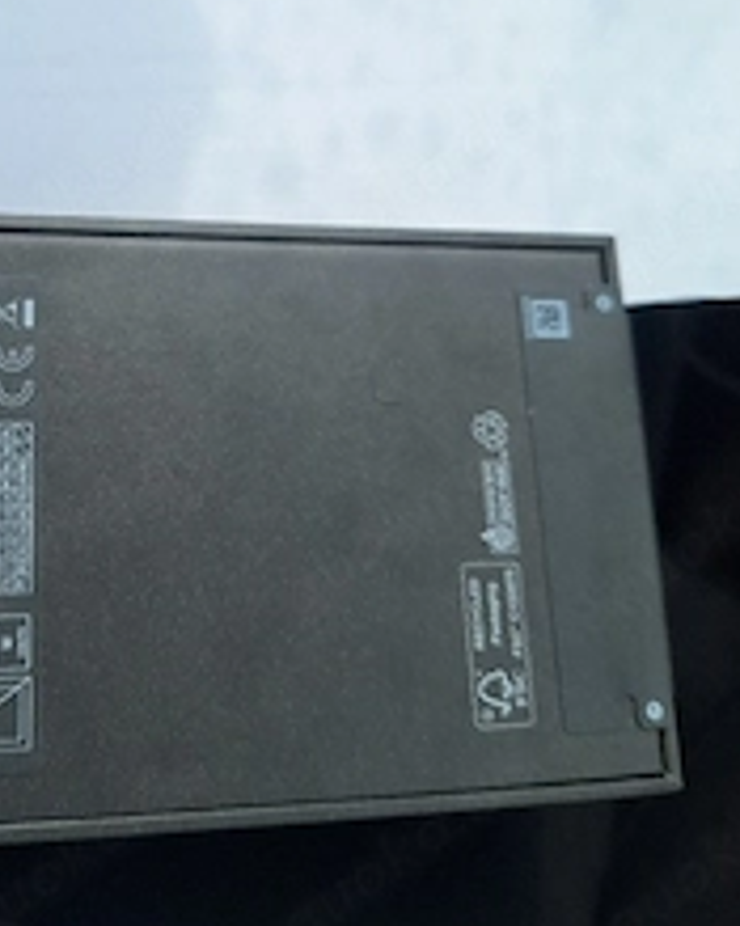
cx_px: 173
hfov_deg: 35.5
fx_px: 1123
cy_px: 237
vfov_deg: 43.4
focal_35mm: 41
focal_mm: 5.54
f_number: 1.8
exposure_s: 1/1667
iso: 40
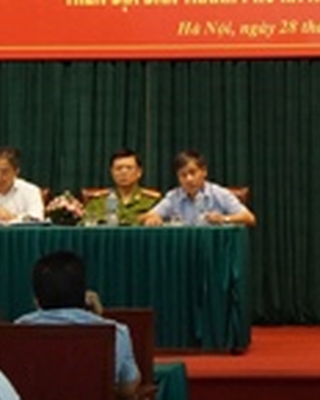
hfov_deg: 6.7
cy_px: 211
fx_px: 2735
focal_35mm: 231
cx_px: 113
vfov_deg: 8.4
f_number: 4.5
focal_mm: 34
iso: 1600
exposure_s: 1/60
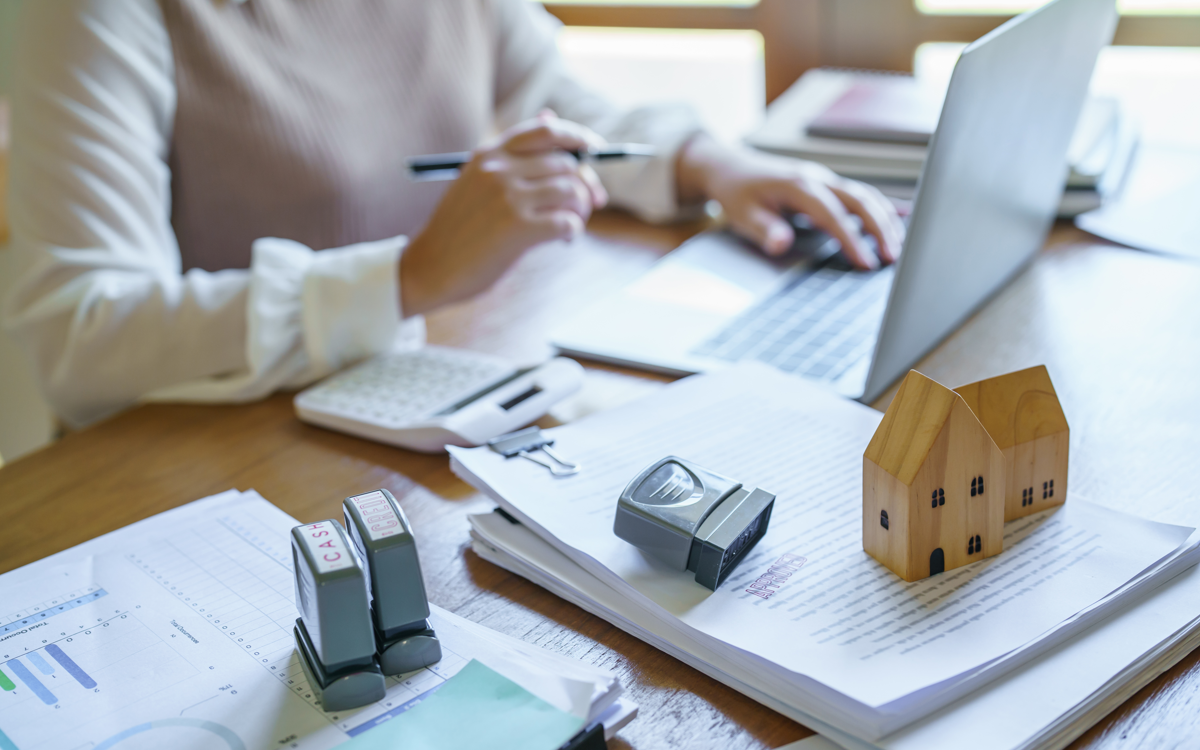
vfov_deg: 25.3
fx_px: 1668
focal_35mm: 51
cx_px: 600
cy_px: 371
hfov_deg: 39.6
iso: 500
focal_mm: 50
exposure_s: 1/125
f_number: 2.8
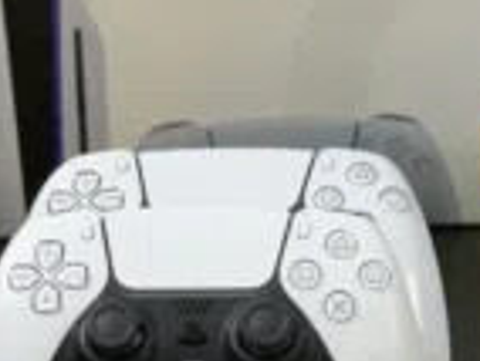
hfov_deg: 8.4
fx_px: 3250
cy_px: 159
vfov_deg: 6.4
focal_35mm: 234
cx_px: 477
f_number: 2.4
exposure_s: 1/33
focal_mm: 6
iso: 500
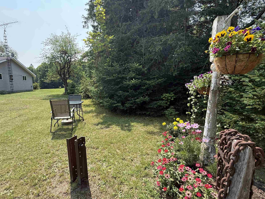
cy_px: 99
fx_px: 130
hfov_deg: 90.8
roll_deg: +1.8
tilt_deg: -6.5
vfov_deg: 74.7
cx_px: 120
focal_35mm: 17
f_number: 2.2
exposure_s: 1/664
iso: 64
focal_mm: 2.22
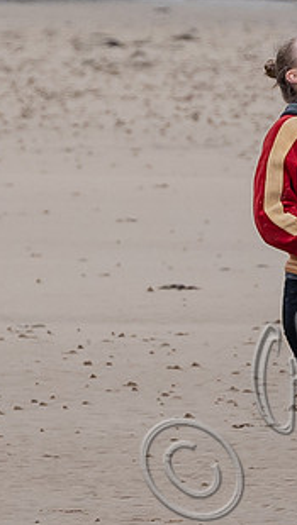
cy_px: 227
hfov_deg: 0.7
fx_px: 25440
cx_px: 266
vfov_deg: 1.2
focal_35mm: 1822
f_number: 6.3
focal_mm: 200
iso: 400
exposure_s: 1/640
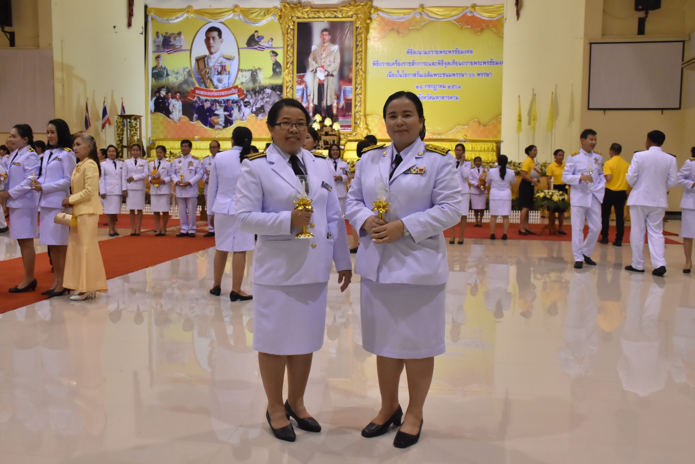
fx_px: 686
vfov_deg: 37.3
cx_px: 351
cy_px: 226
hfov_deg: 53.8
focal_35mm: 36
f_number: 6.3
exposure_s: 1/160
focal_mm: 23
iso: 2000
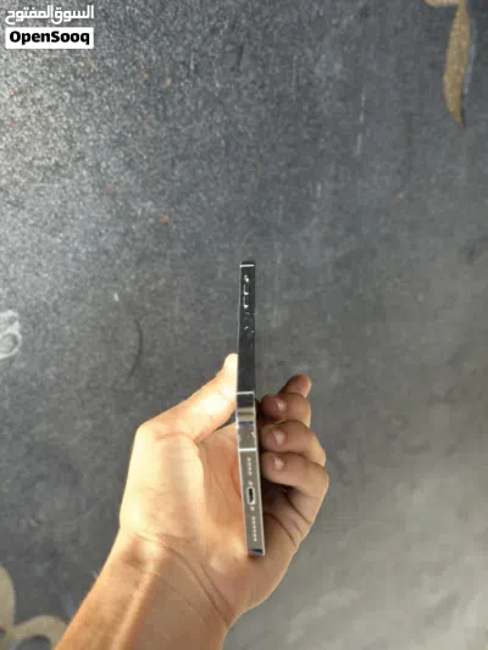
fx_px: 902
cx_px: 244
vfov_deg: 39.6
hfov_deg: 30.3
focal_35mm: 48
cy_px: 325
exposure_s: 1/344
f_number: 1.78
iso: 80
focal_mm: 6.86
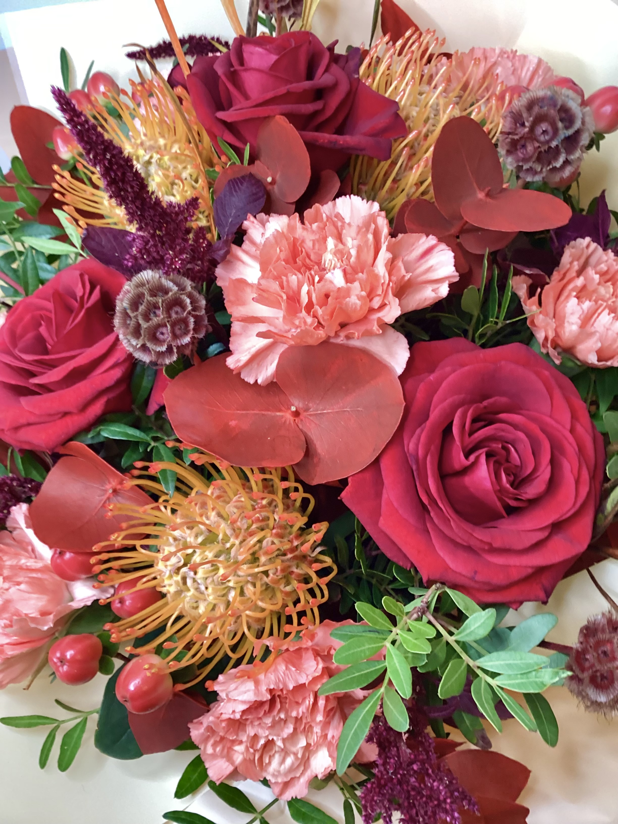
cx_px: 309
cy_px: 412
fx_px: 738
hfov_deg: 45.4
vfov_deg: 58.4
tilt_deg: -55.1
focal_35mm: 31
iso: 320
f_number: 2.4
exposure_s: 1/33
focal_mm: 3.3
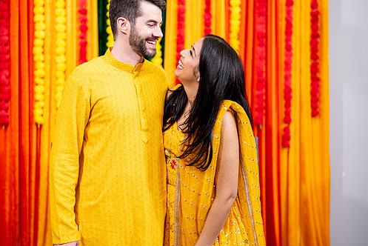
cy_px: 120
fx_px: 614
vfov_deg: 22.7
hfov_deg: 33.3
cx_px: 161
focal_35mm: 60
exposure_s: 1/160
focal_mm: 50
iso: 320
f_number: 1.4
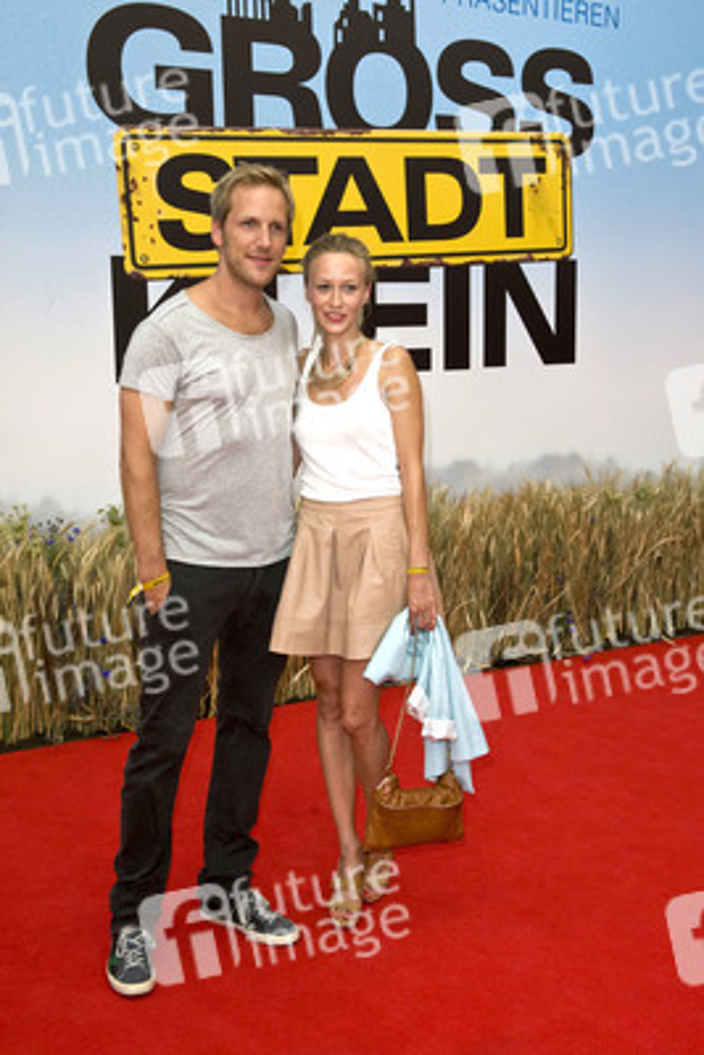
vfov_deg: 48.4
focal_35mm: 40
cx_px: 352
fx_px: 1172
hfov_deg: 33.4
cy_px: 528
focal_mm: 40
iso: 500
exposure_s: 1/250
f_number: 8
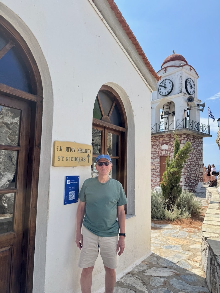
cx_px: 110
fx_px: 203
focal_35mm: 24
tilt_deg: +5.4
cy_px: 146
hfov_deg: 56.8
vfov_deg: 71.6
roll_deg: -0.5
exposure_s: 1/3802
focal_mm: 6.76
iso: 80
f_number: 1.78
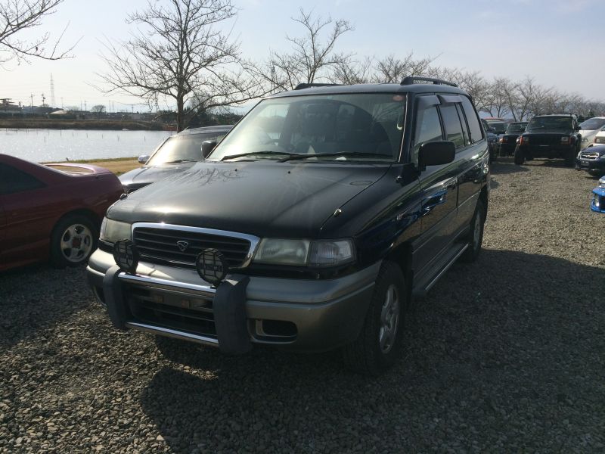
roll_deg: -1.0
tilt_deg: -11.9
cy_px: 227
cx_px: 302
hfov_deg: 61.7
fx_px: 507
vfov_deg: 48.2
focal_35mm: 29
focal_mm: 4.15
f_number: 2.2
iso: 32
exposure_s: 1/3165
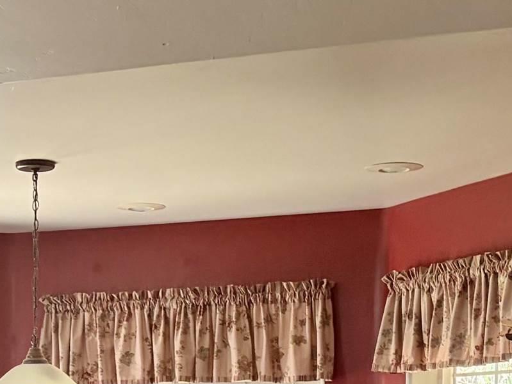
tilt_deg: -2.8
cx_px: 128
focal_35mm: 100
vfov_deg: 14.1
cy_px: 533
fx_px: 1479
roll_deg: +0.9
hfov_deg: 19.5
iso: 125
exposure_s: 1/60
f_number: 1.6
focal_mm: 5.96
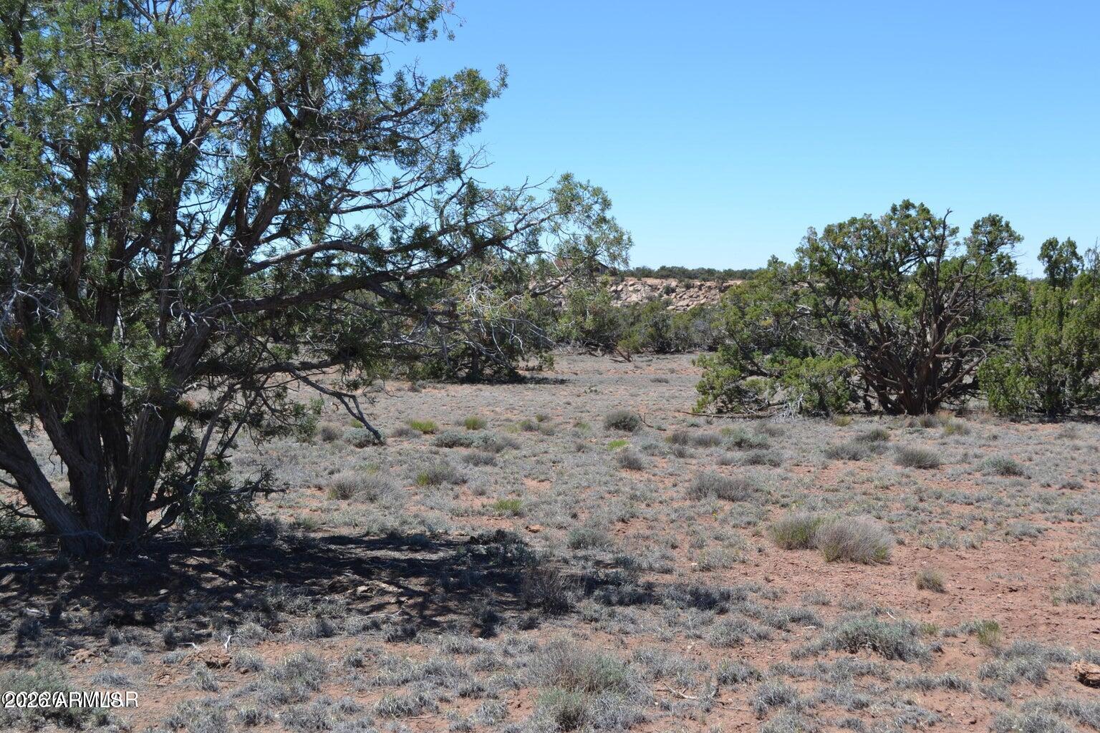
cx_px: 550
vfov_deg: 28.1
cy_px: 366
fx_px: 1467
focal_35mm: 48
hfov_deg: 41.1
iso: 100
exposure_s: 1/200
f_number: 7.1
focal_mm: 32
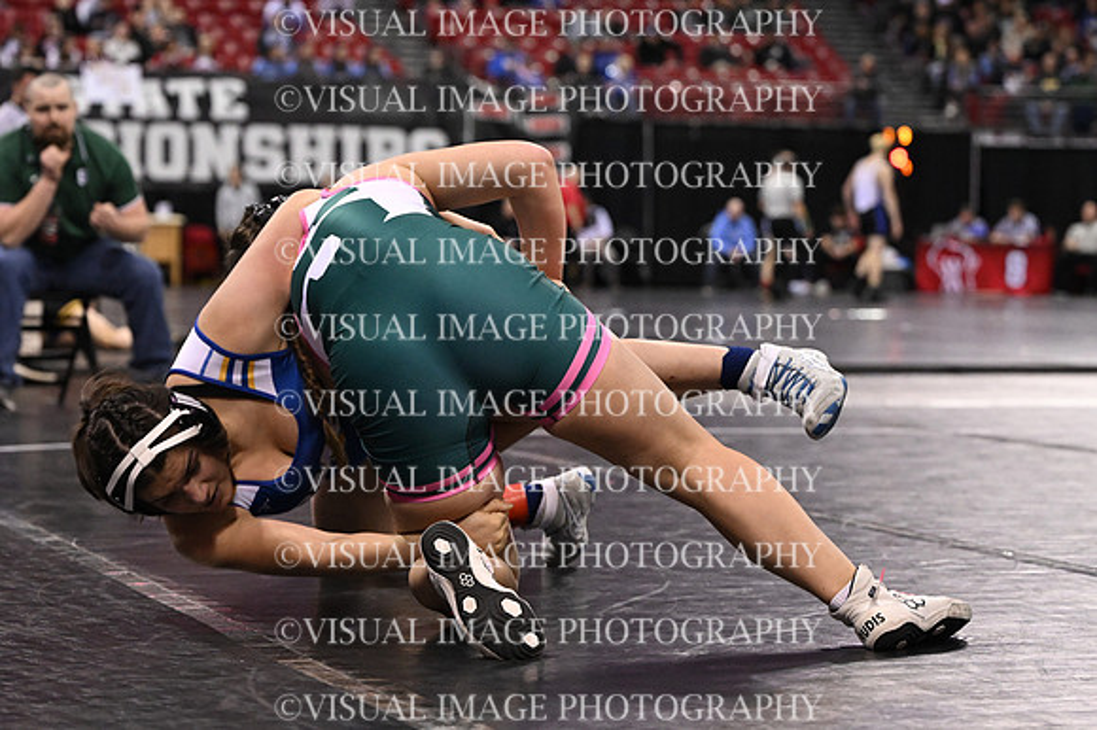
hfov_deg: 19.5
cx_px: 548
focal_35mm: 105
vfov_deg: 13.0
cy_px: 365
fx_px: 3198
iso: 4000
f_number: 3.2
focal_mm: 70
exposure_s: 1/1000
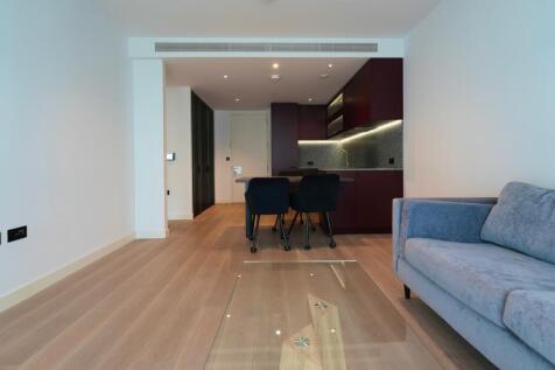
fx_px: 247
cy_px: 185
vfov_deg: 73.7
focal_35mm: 16
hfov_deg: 96.8
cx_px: 278
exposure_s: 1/30
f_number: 4
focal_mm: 16
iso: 400
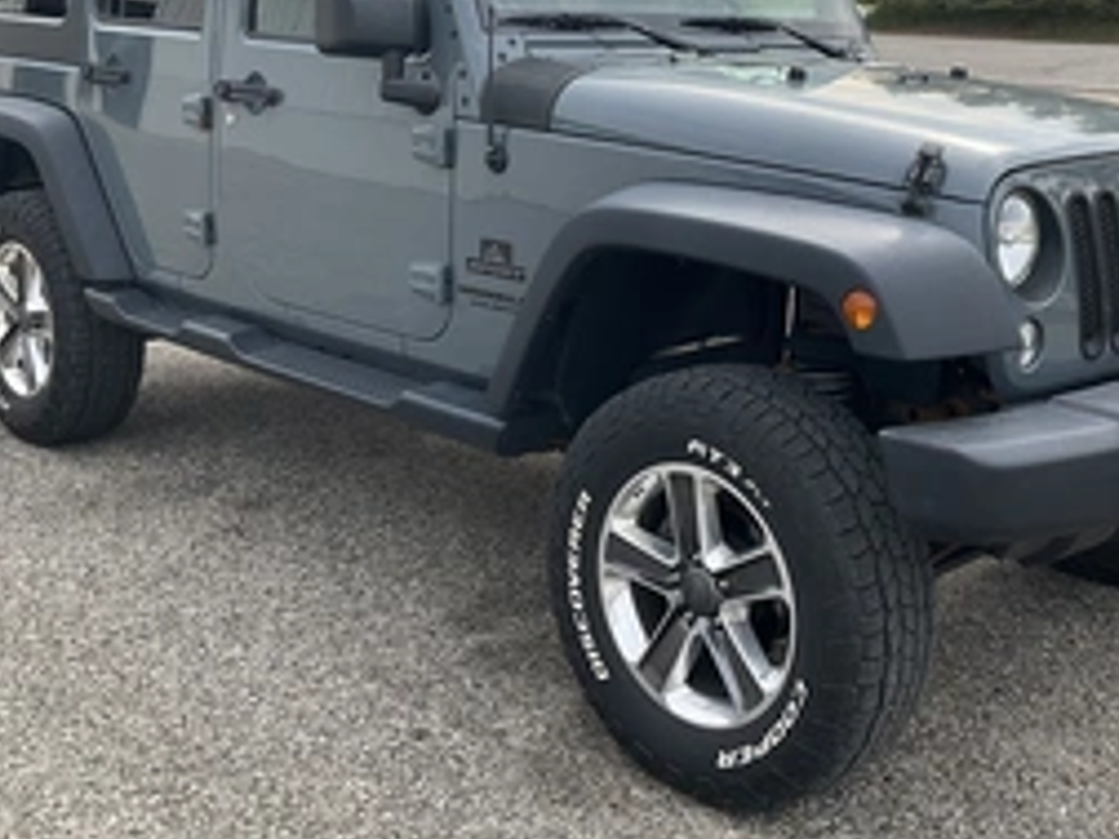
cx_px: 710
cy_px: 249
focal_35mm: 46
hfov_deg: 40.9
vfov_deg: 31.2
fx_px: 1487
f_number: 1.8
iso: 25
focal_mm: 3
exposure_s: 1/562
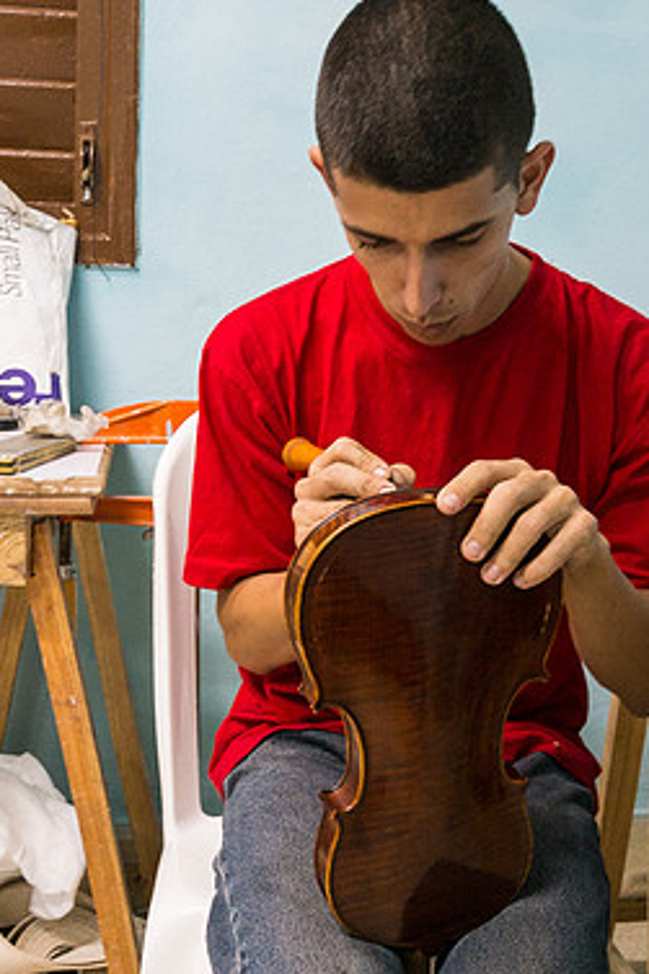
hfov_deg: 27.5
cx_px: 383
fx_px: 1326
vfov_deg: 40.3
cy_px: 517
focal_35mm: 49
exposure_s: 1/25
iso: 6400
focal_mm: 27
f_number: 7.1
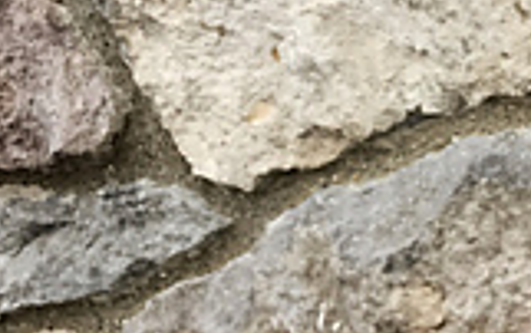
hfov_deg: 14.9
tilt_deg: -5.8
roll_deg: +0.3
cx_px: 1013
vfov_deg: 11.1
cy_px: 99
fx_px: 1709
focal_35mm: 118
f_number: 1.8
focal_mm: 3.99
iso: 20
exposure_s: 1/160
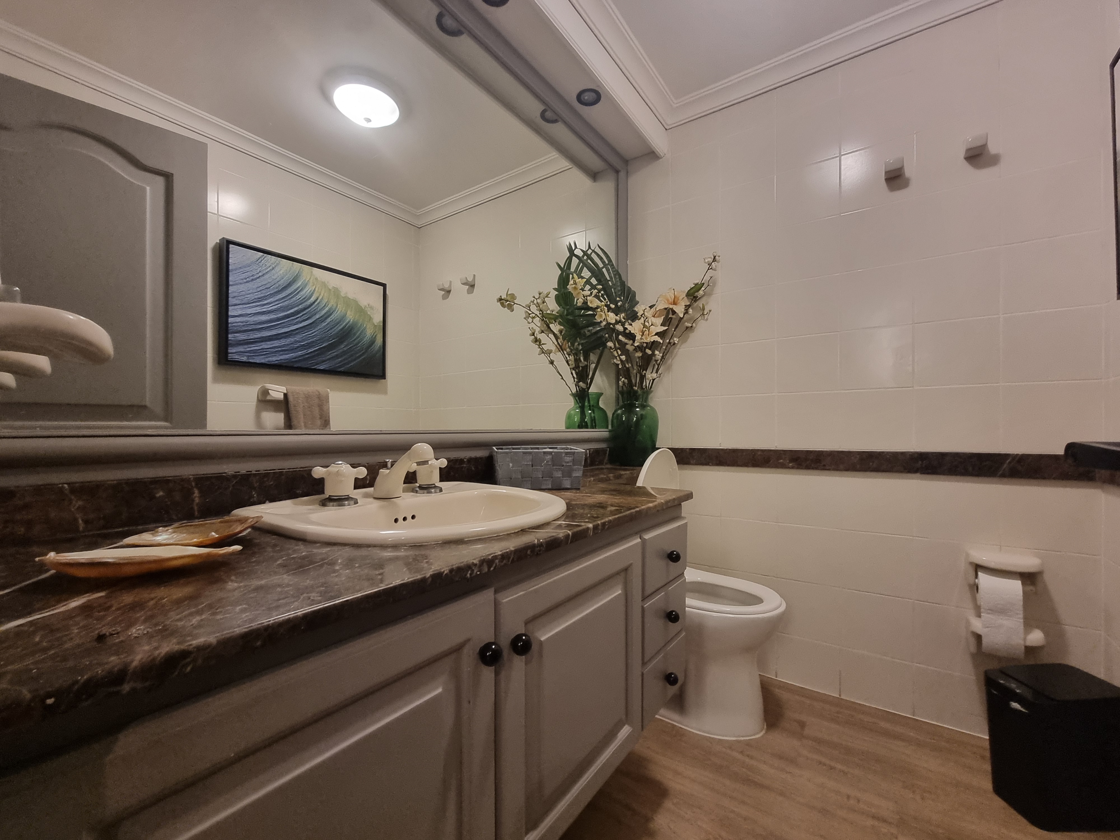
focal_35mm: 13
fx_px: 421
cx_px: 560
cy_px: 420
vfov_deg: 89.9
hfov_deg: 106.2
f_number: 2.2
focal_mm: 2.2
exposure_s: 1/30
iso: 320
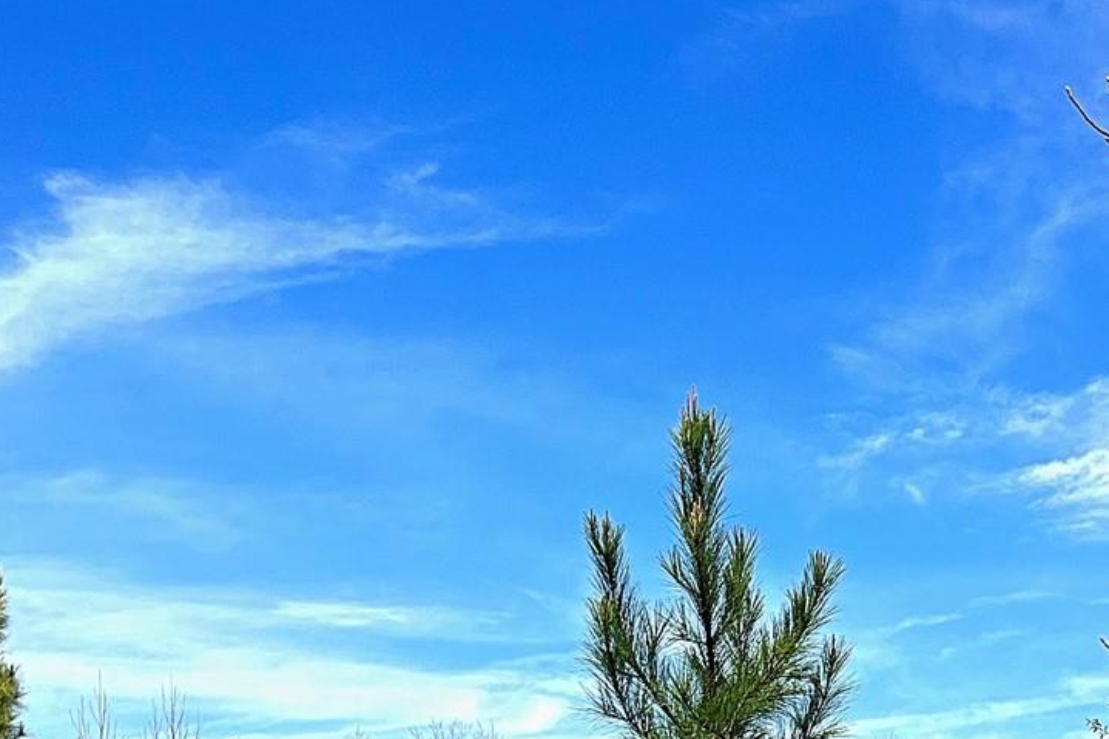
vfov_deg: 16.7
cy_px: 953
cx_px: 932
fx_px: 2371
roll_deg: +2.4
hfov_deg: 25.7
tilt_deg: +2.3
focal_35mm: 77
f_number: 1.5
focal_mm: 5.7
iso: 50
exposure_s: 1/4274
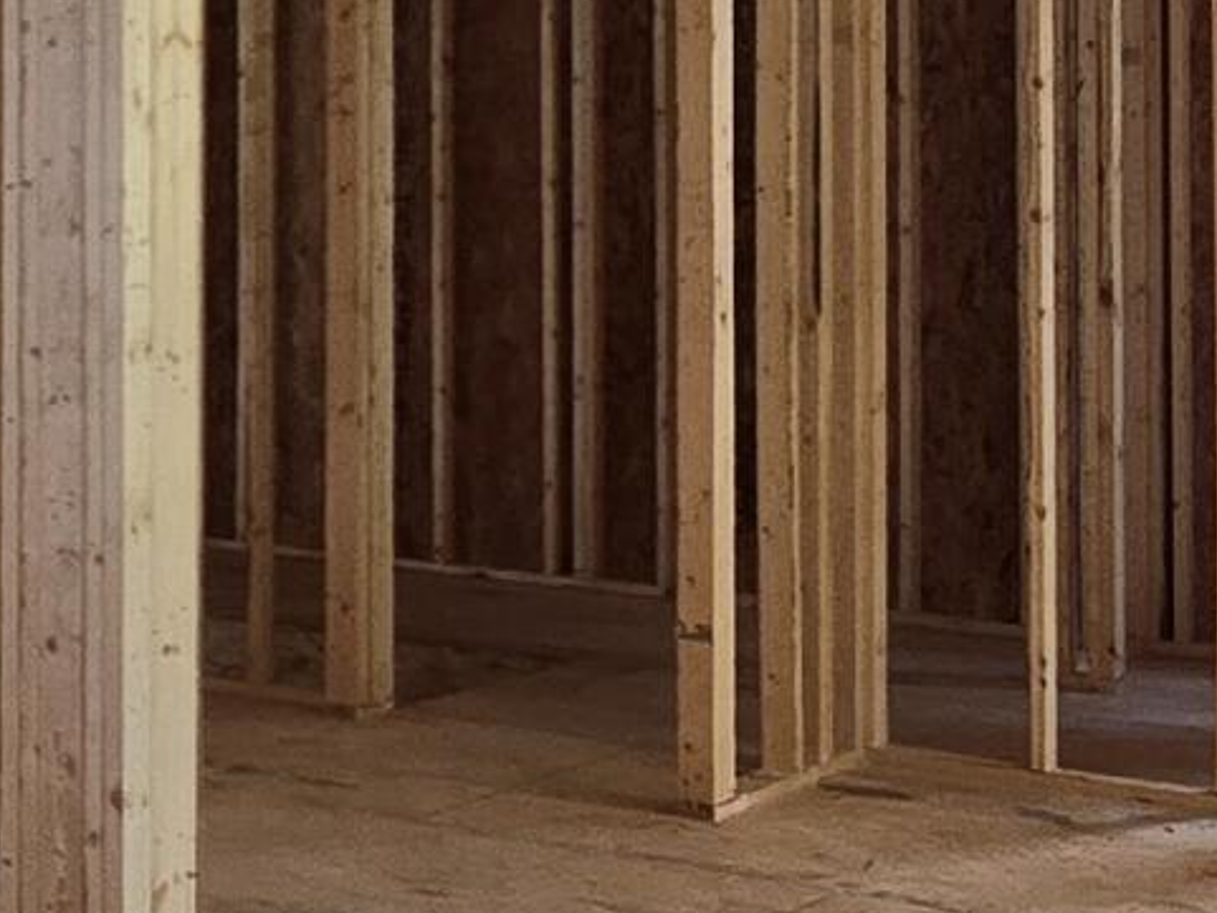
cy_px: 94
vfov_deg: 17.9
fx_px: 2848
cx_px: -405
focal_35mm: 81
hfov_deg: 21.6
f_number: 2.2
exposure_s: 1/120
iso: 80
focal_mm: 2.2
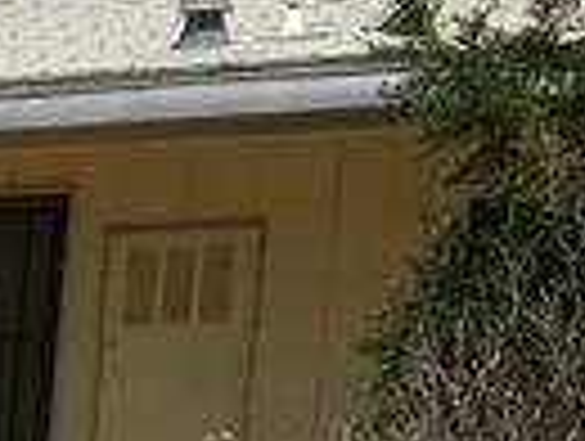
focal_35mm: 178
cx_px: -1202
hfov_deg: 8.9
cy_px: 1152
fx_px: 3014
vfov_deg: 7.6
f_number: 2.2
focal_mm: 4.15
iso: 25
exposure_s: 1/2959
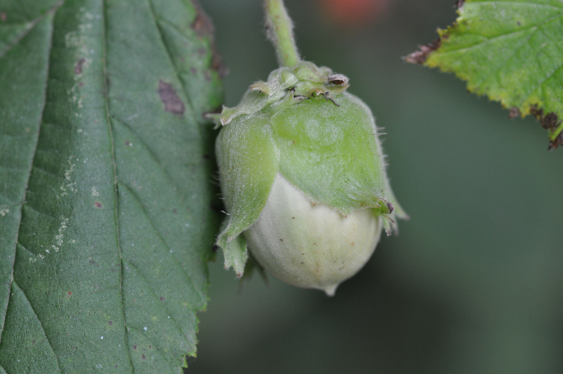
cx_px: 282
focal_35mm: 158
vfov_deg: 8.7
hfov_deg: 13.1
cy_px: 187
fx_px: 2460
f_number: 5.6
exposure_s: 1/125
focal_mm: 105
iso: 640
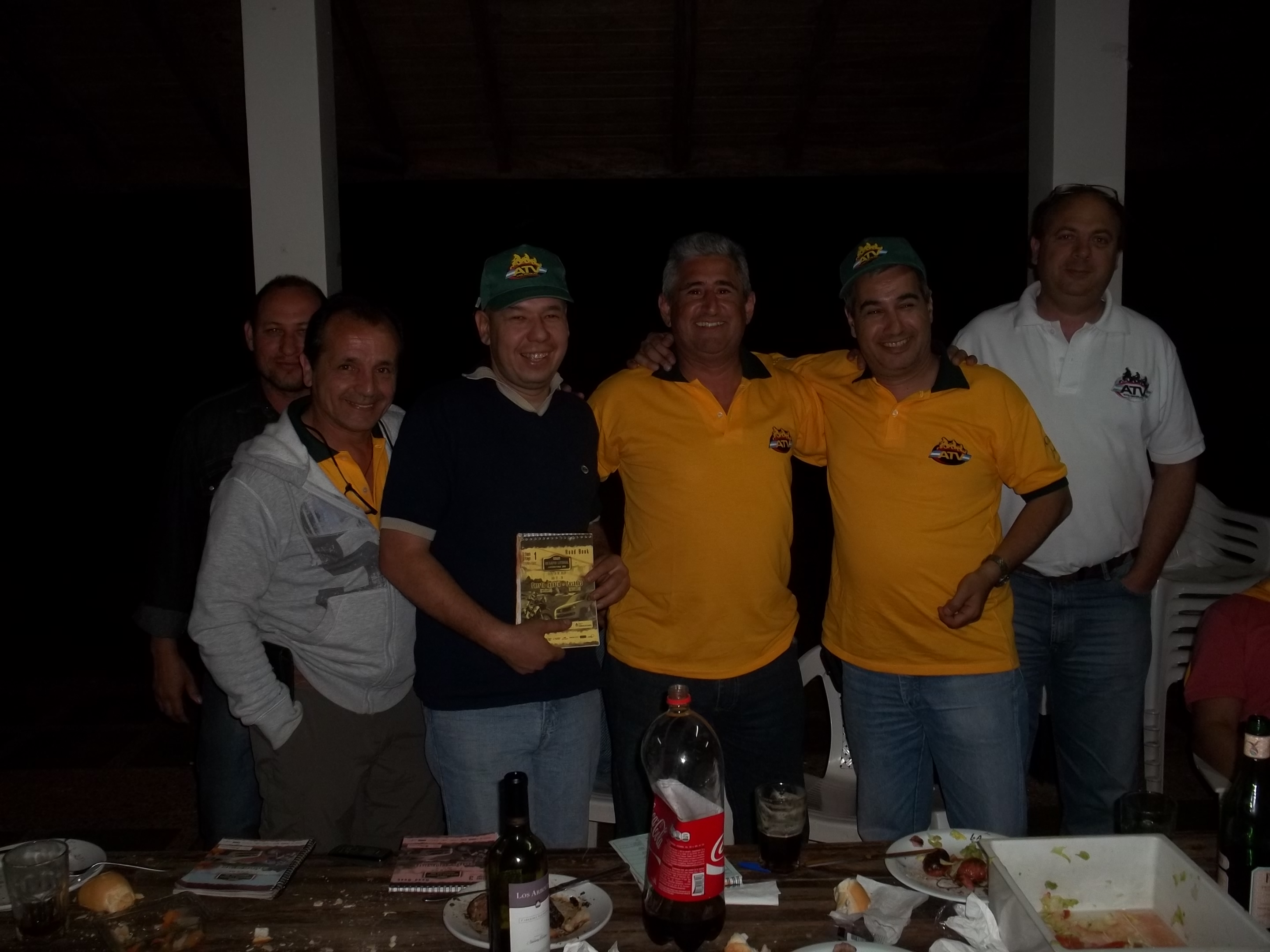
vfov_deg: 42.9
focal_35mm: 33
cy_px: 476
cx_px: 635
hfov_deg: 55.4
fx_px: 1211
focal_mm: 5.9
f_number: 3.3
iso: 64
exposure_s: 1/30
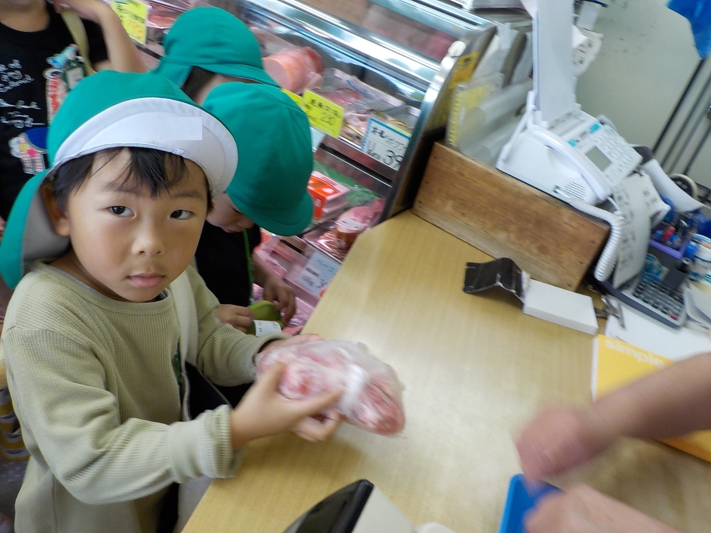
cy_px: 266
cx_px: 356
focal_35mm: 30
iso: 140
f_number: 3.3
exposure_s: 1/30
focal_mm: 4.1
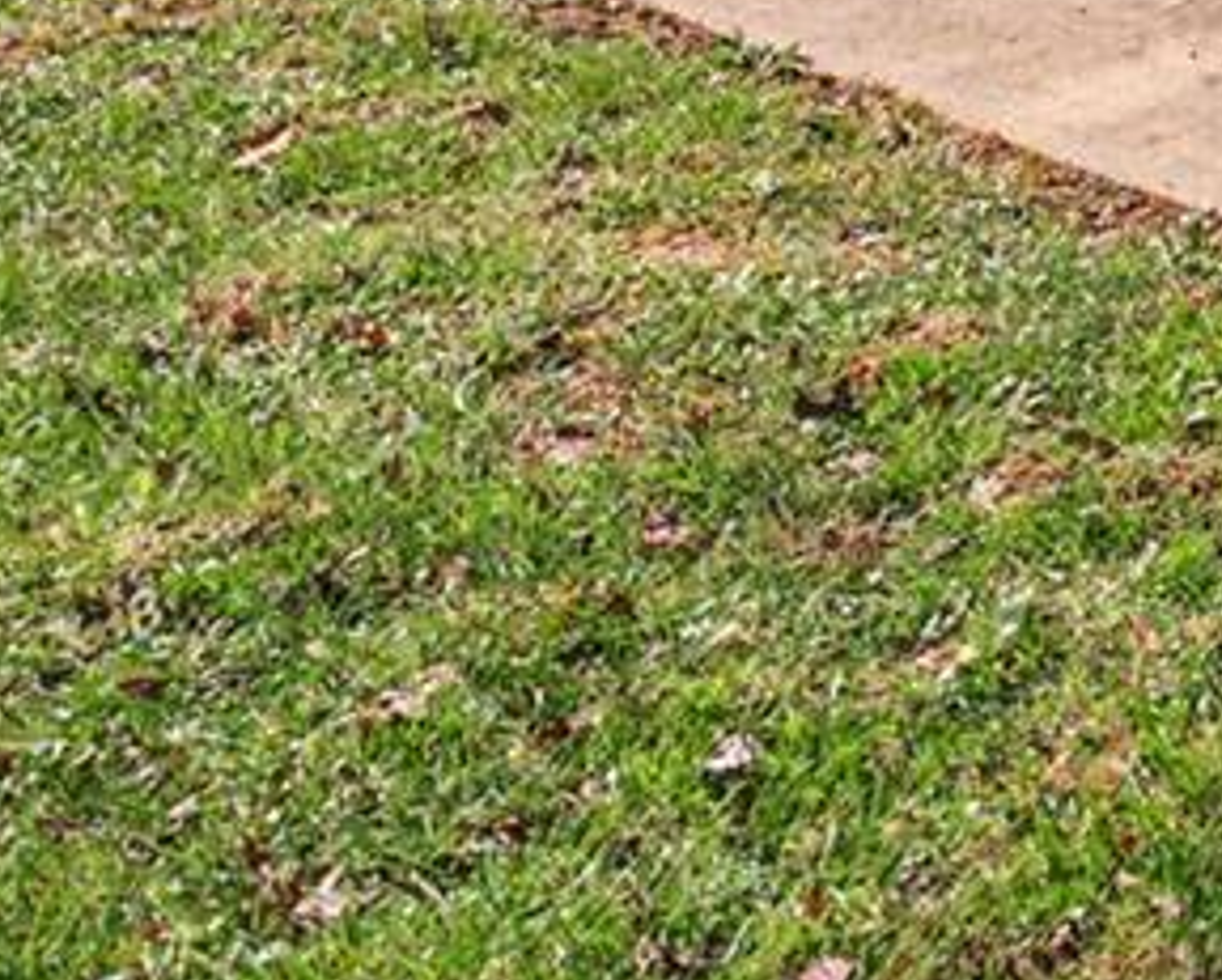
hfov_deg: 15.5
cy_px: -1442
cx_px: 2410
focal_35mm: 100
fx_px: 3620
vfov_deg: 12.1
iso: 320
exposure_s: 1/1600
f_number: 7.1
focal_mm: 15
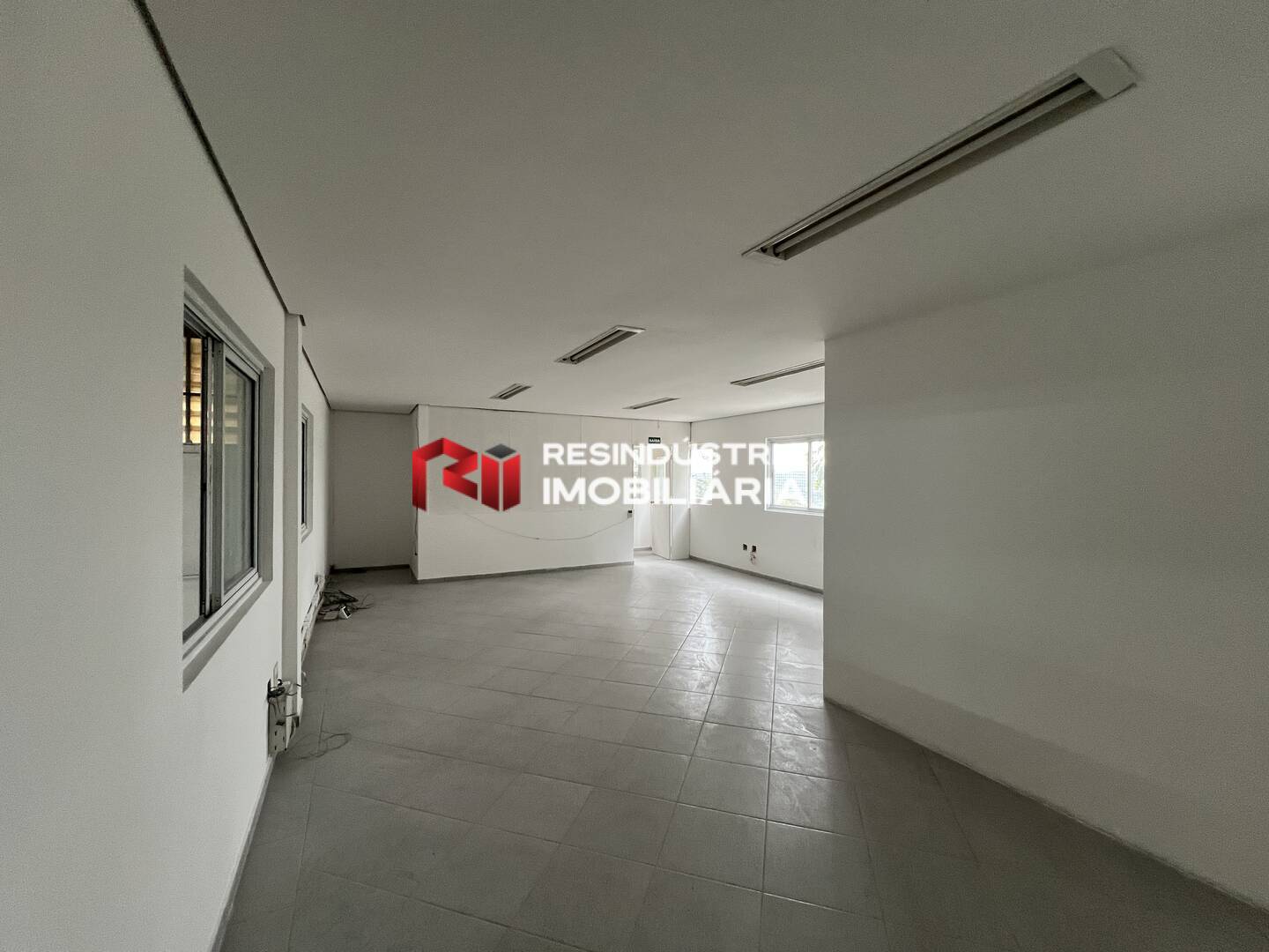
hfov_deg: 106.2
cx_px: 634
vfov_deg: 89.9
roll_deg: +0.3
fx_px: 477
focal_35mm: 13
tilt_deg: -2.0
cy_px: 476
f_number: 1.8
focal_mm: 1.57
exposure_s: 1/120
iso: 200
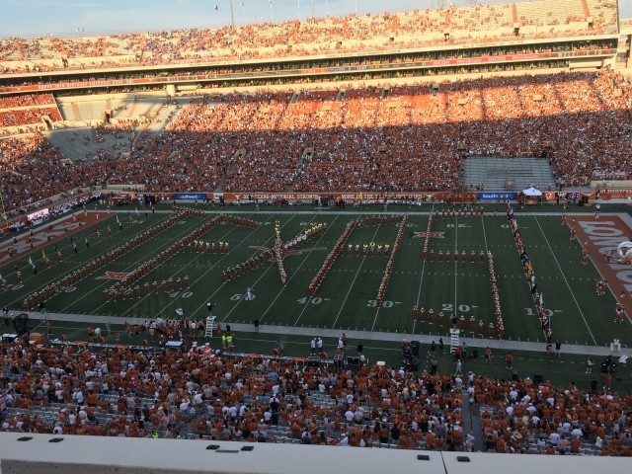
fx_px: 529
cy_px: 237
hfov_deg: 61.7
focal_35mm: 29
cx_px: 316
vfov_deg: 48.2
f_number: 2.2
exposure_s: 1/509
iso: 25
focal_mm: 4.15
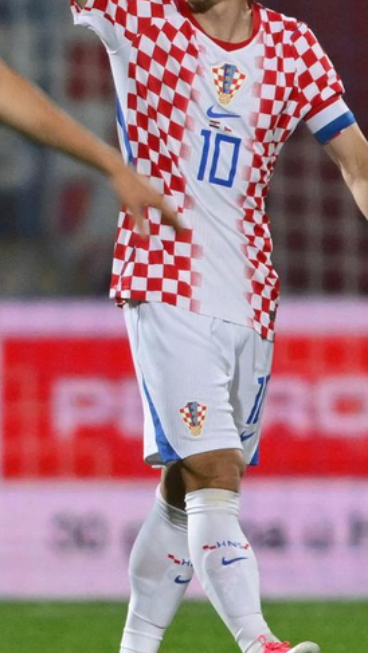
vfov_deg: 1.5
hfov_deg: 0.9
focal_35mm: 1419
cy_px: 232
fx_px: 24612
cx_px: 185
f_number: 2.8
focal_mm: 400
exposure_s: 1/2000
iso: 4000
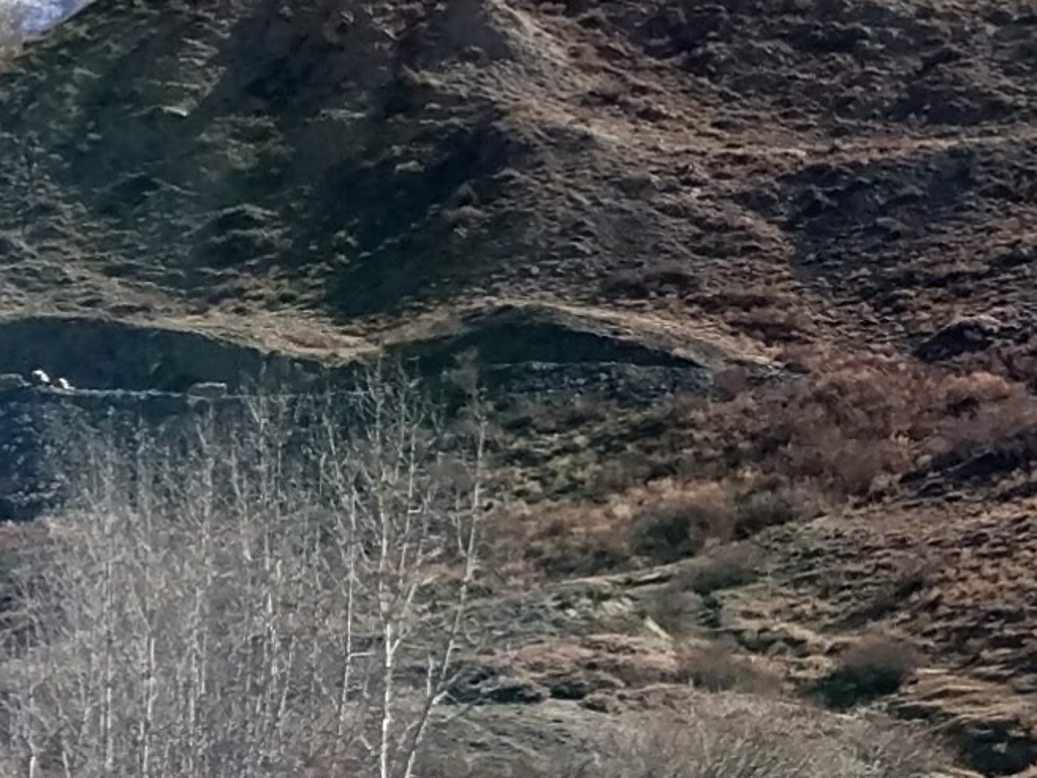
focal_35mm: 197
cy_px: 591
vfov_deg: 7.5
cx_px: 1588
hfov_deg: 9.7
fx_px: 5900
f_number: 2
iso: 100
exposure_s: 1/813
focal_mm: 4.26
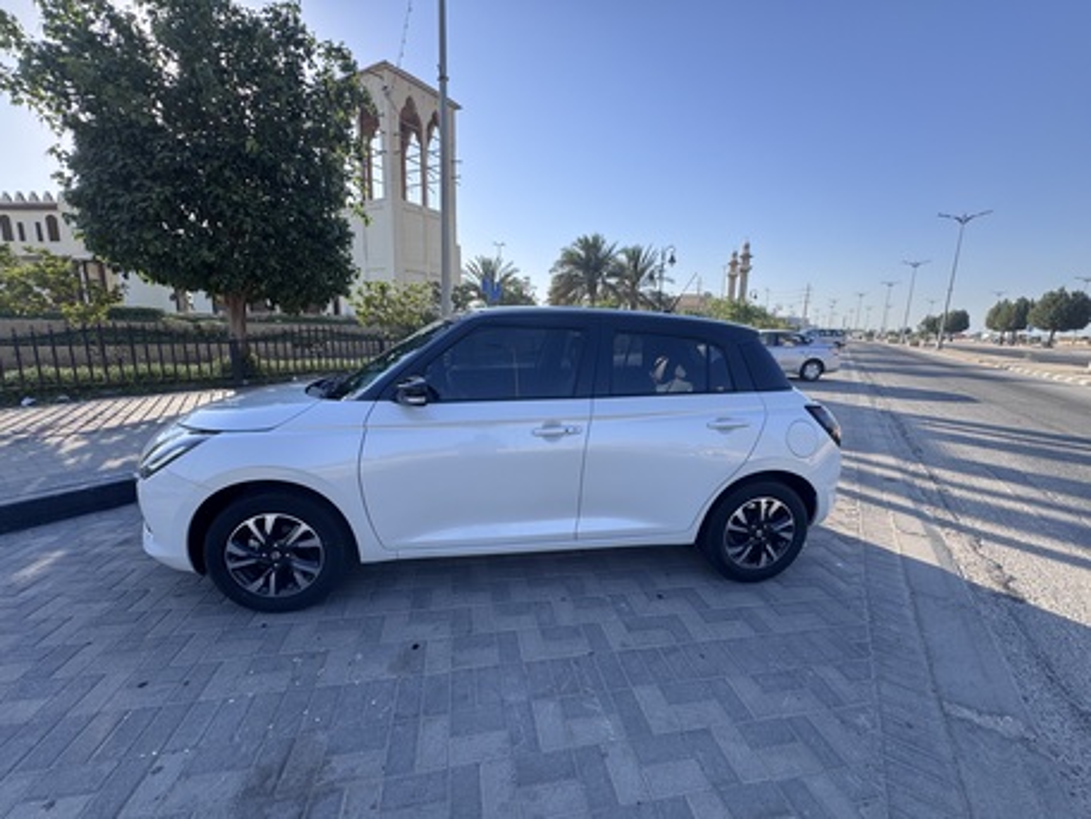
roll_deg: -0.9
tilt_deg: -9.8
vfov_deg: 85.7
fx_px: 441
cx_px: 546
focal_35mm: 14
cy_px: 410
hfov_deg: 102.0
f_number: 2.2
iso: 50
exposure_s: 1/796
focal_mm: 2.22
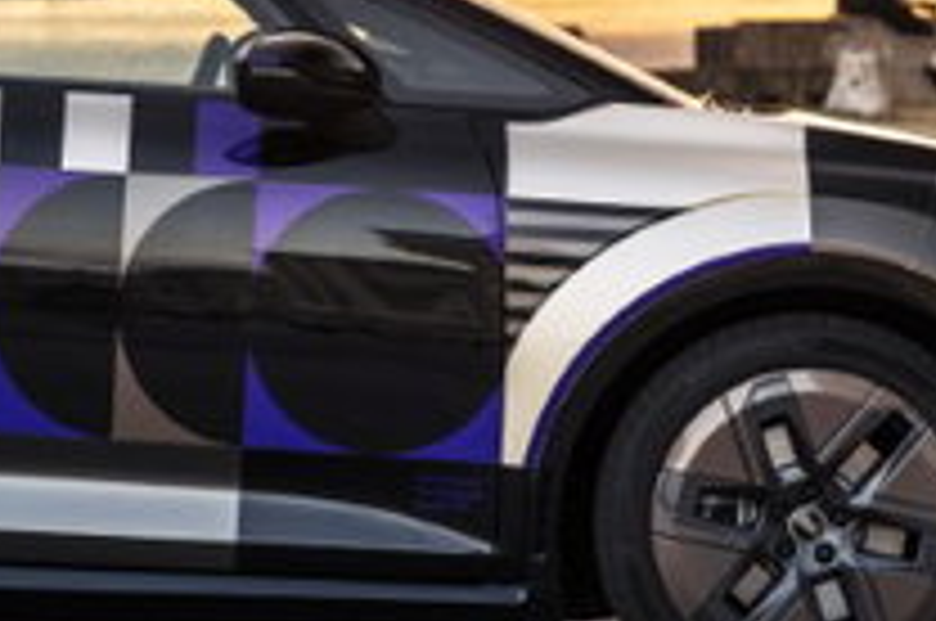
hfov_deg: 6.0
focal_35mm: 340
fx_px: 8826
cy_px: 11
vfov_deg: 4.0
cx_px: -162
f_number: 4
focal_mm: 84
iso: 500
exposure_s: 1/100
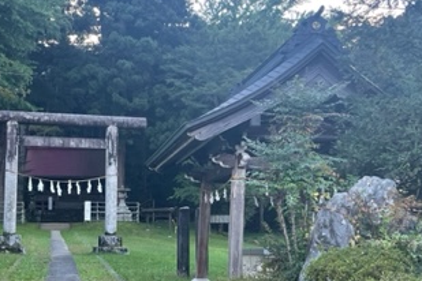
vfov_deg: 24.0
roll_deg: +0.8
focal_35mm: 56
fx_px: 656
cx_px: 153
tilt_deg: +4.3
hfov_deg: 35.4
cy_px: 196
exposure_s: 1/121
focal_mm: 4.2
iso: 64
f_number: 1.6
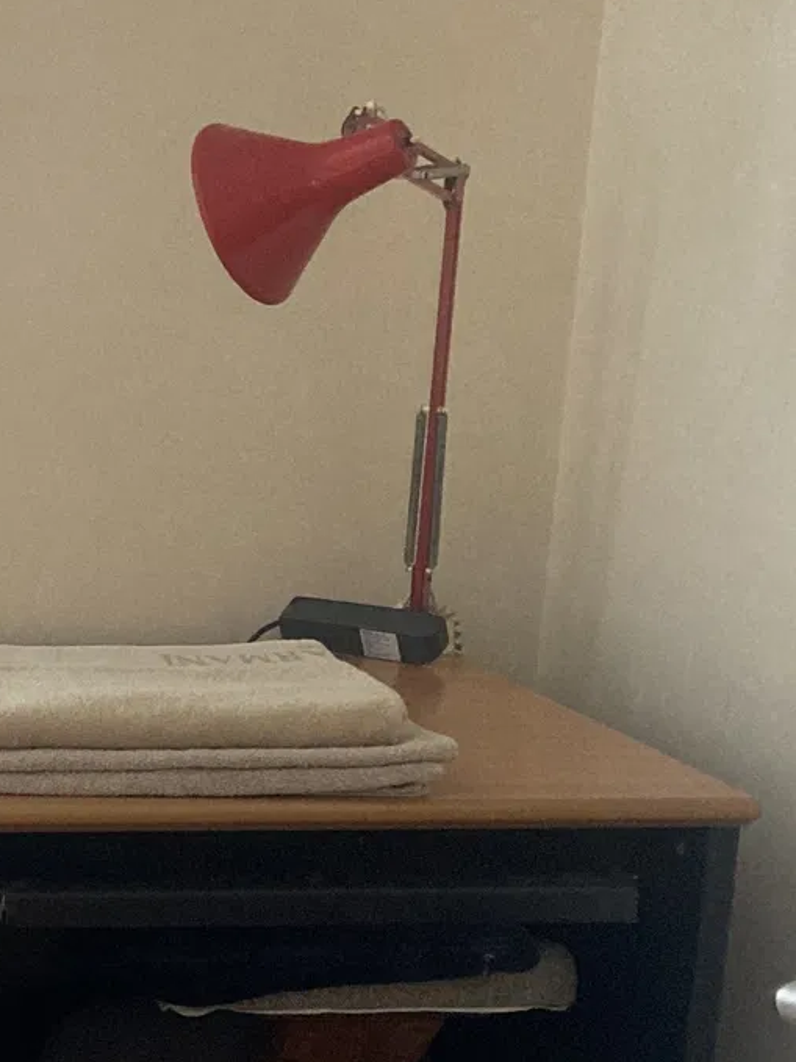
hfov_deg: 15.5
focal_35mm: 88
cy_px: 809
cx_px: -405
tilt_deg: -15.3
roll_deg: -0.7
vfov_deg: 22.0
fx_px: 2699
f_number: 1.8
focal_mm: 3.99
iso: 400
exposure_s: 1/40
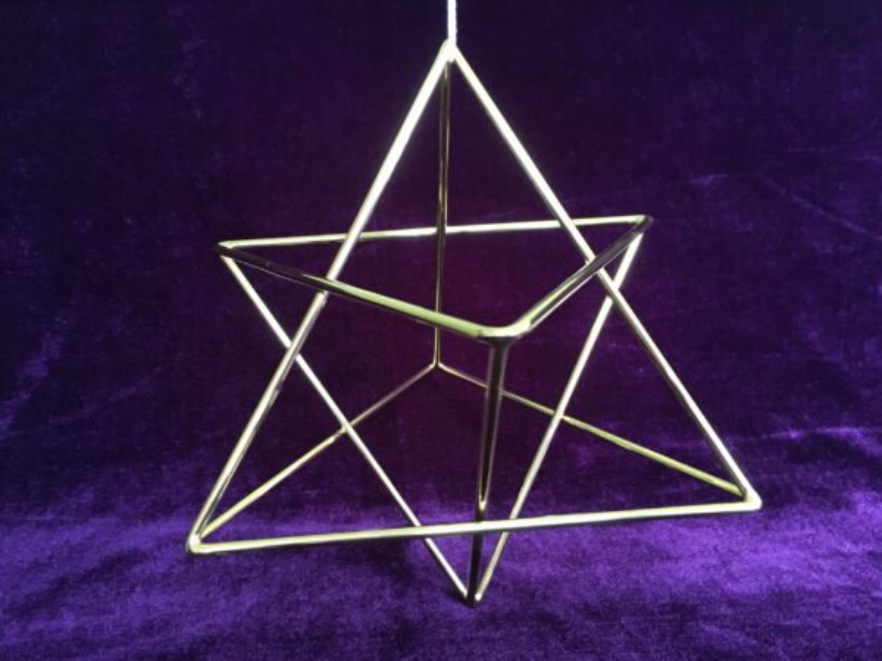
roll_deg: +1.3
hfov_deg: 61.7
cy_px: 330
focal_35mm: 29
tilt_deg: -16.5
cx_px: 441
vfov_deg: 48.2
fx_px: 739
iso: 250
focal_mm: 4.15
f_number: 2.2
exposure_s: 1/17
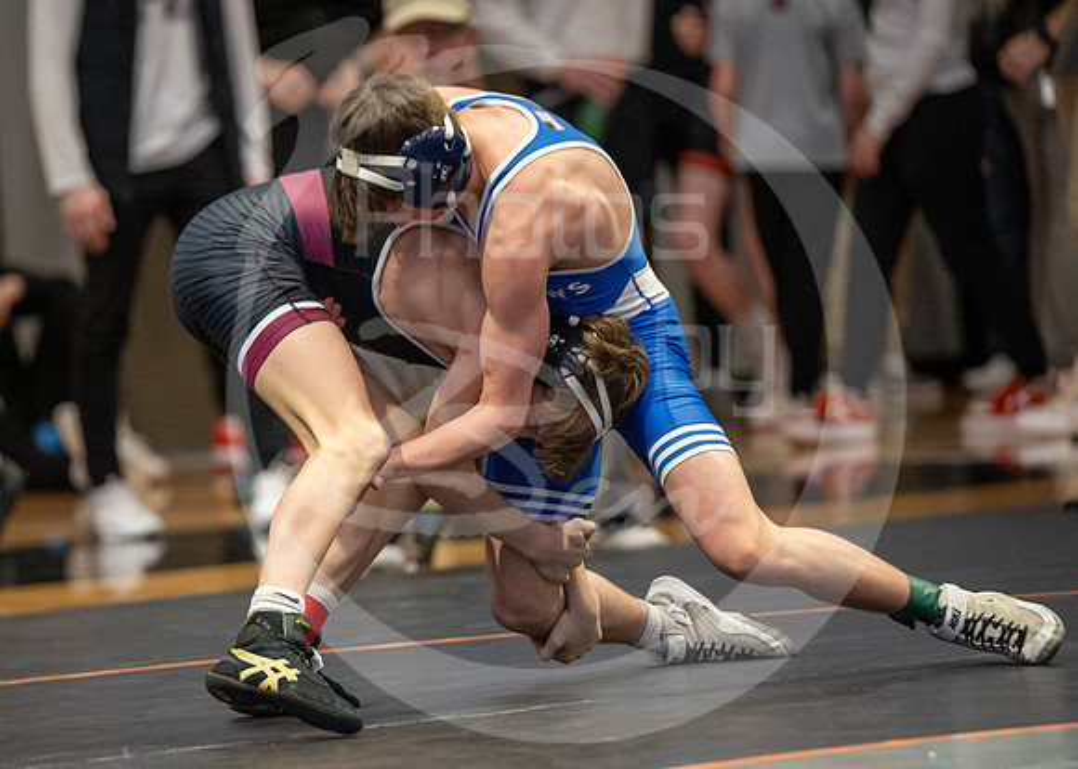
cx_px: 406
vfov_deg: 4.7
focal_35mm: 304
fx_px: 9296
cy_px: 557
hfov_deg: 6.6
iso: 3200
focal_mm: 200
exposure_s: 1/1000
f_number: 2.8
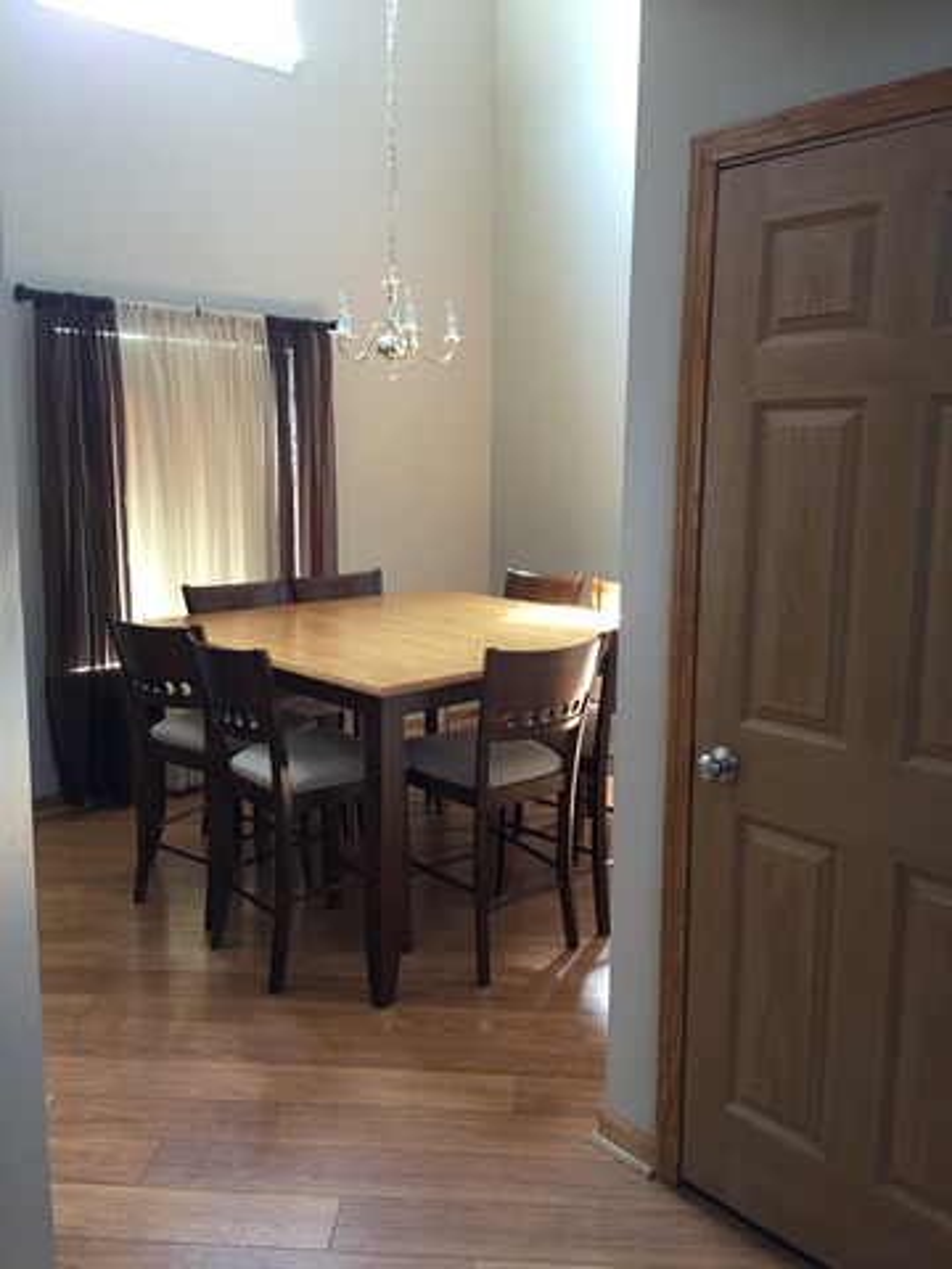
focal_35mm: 29
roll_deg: -1.2
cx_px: 476
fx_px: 1063
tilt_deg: -9.4
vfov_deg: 61.7
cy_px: 634
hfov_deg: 48.2
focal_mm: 4.15
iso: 50
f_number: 2.2
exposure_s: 1/15
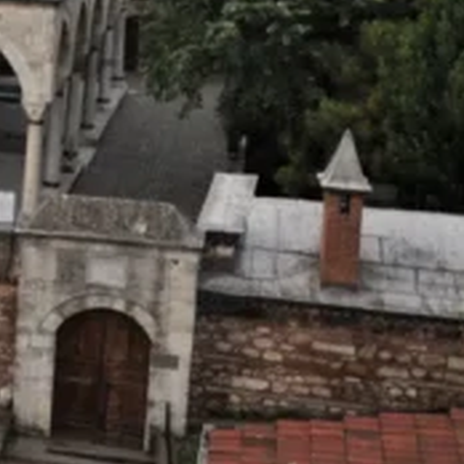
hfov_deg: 14.4
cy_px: -149
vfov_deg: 16.3
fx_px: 1532
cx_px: -459
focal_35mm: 101
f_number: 3.5
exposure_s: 1/640
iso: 200
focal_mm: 18
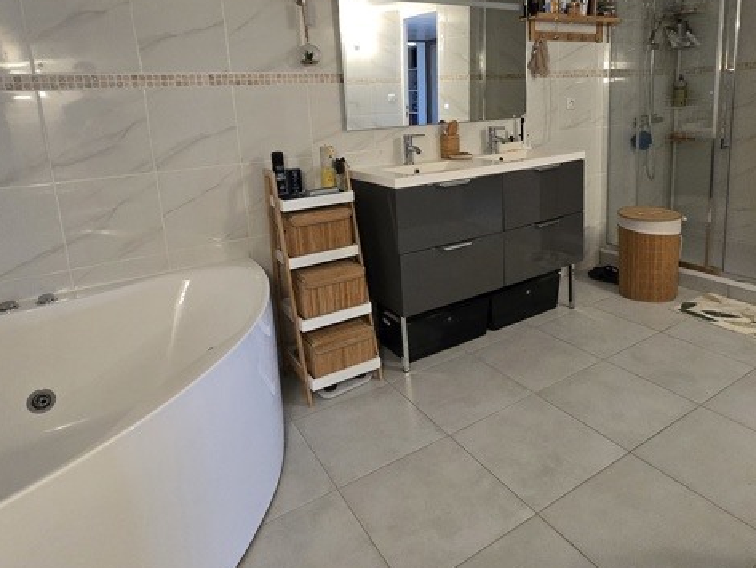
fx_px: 481
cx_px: 424
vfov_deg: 60.0
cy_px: 200
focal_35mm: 22
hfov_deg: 76.1
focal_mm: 1.7
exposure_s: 1/50
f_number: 2.2
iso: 500
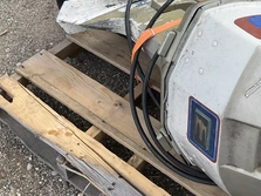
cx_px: 200
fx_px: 392
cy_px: 41
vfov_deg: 27.5
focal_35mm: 52
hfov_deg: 35.9
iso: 25
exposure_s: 1/749
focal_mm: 3
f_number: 1.8
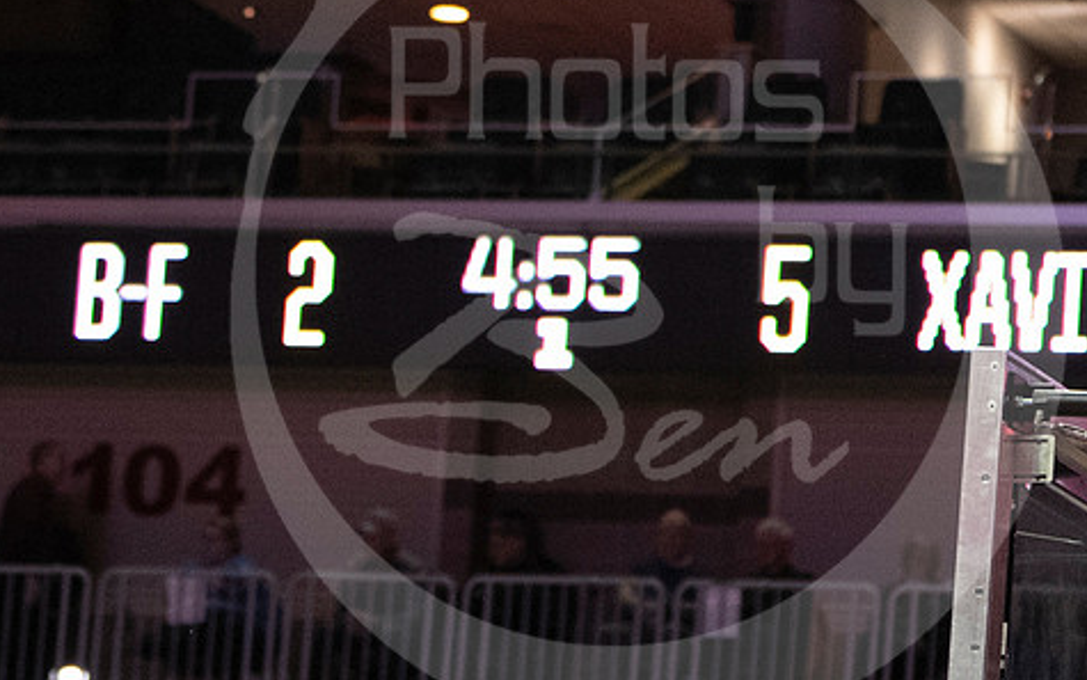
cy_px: 128
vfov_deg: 4.6
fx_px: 8444
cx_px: 652
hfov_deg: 7.4
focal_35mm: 285
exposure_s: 1/800
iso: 2500
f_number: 2.8
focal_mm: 70
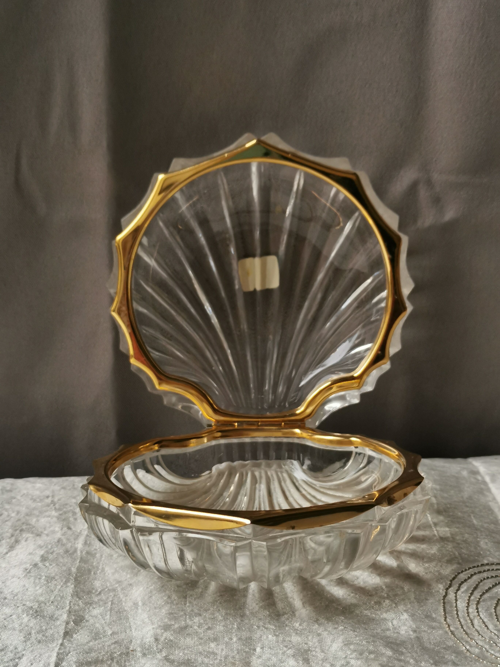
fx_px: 1001
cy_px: 334
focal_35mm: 52
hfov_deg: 28.0
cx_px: 250
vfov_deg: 36.8
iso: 320
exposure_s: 1/50
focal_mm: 5.58
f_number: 1.8
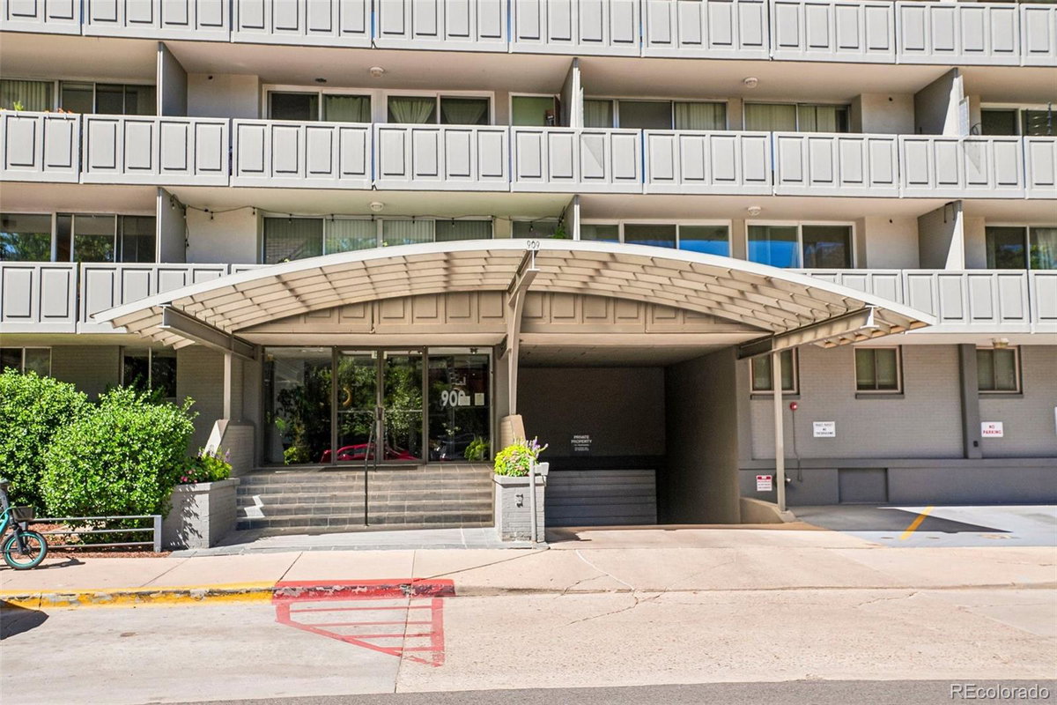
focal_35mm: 30
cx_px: 528
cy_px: 352
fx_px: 881
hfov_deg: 61.9
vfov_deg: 43.6
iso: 100
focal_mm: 20
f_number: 8
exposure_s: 1/200
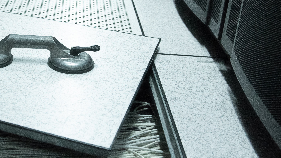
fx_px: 484
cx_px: 38
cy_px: 34
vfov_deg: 18.4
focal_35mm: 65
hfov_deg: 31.1
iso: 1600
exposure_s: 1/200
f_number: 4.5
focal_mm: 32
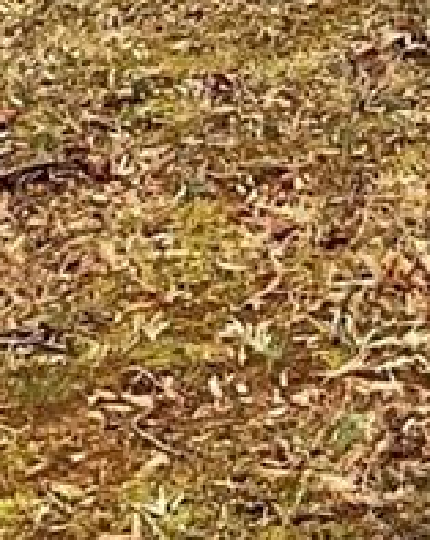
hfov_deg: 6.9
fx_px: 3524
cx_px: 482
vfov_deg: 7.8
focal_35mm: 221
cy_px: -990
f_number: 1.8
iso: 16
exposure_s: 1/338
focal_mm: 3
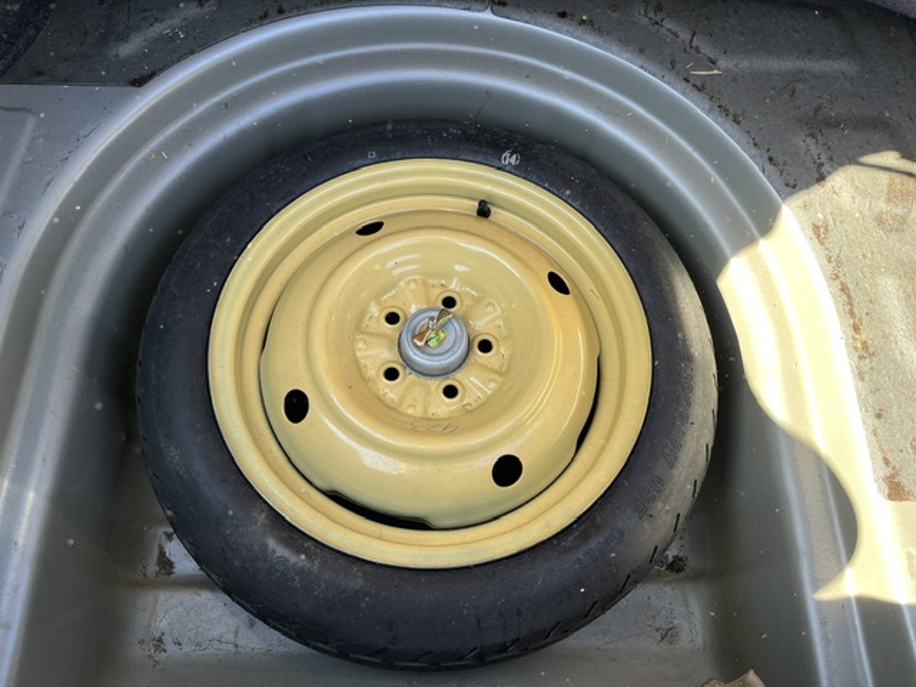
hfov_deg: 67.3
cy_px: 344
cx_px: 458
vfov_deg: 53.1
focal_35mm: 26
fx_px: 688
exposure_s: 1/172
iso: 50
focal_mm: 5.1
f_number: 1.6
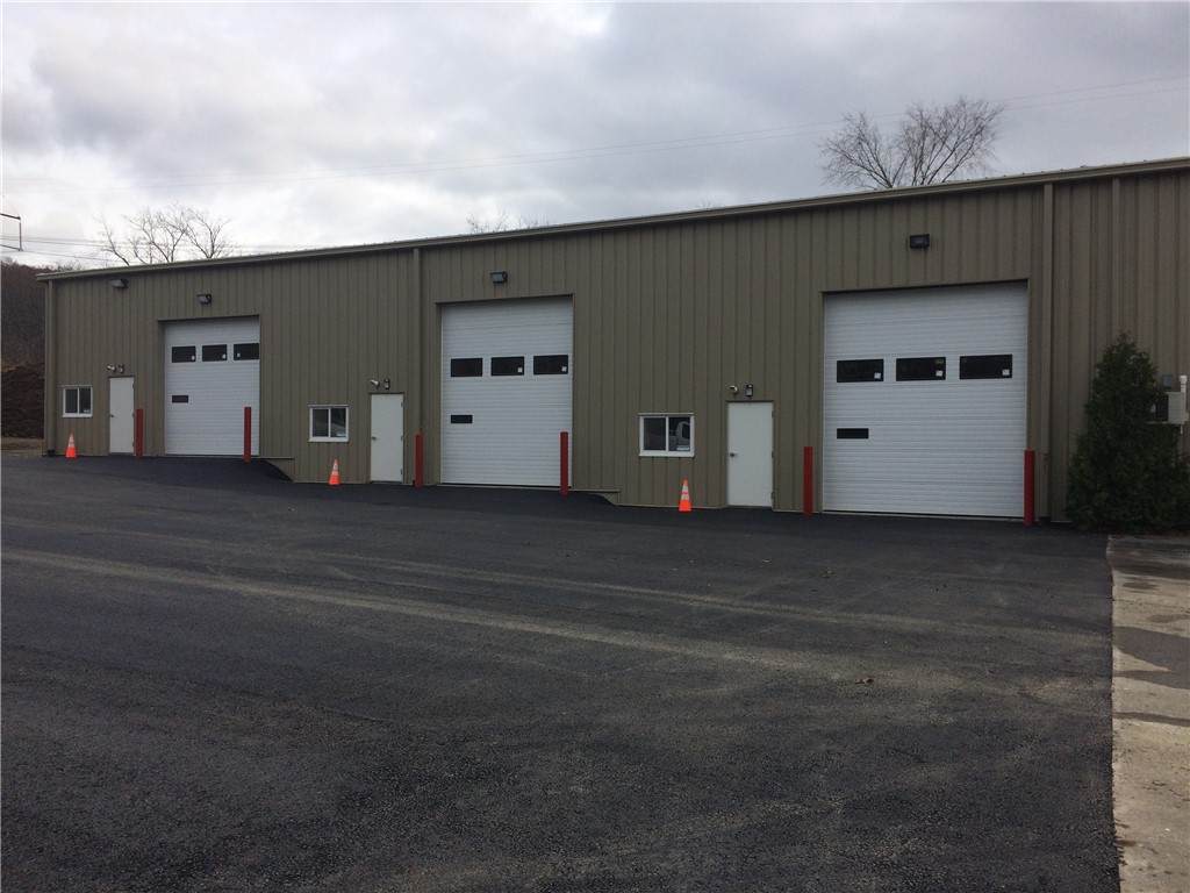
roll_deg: +0.2
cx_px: 595
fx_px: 997
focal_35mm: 29
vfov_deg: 48.2
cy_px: 446
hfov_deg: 61.7
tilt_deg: -2.1
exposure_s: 1/1172
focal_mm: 4.15
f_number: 2.2
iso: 32
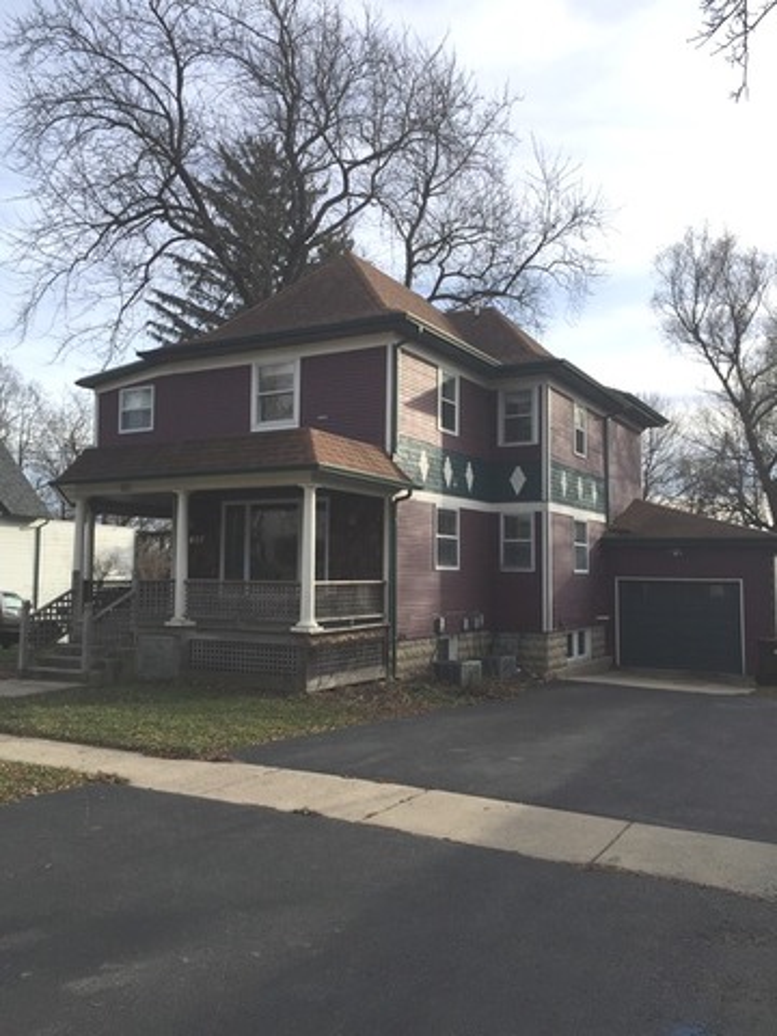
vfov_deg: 61.7
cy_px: 518
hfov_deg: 48.2
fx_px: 868
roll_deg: +0.3
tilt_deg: +4.7
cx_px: 388
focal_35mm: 29
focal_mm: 4.15
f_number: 2.2
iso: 32
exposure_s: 1/1412
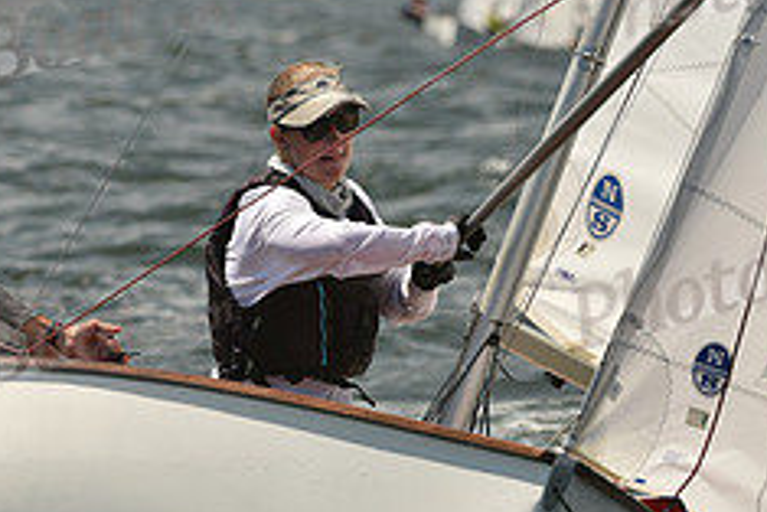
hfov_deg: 3.2
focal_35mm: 641
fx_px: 13665
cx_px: 405
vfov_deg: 2.1
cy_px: 481
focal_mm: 260
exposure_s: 1/1600
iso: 250
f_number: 7.1
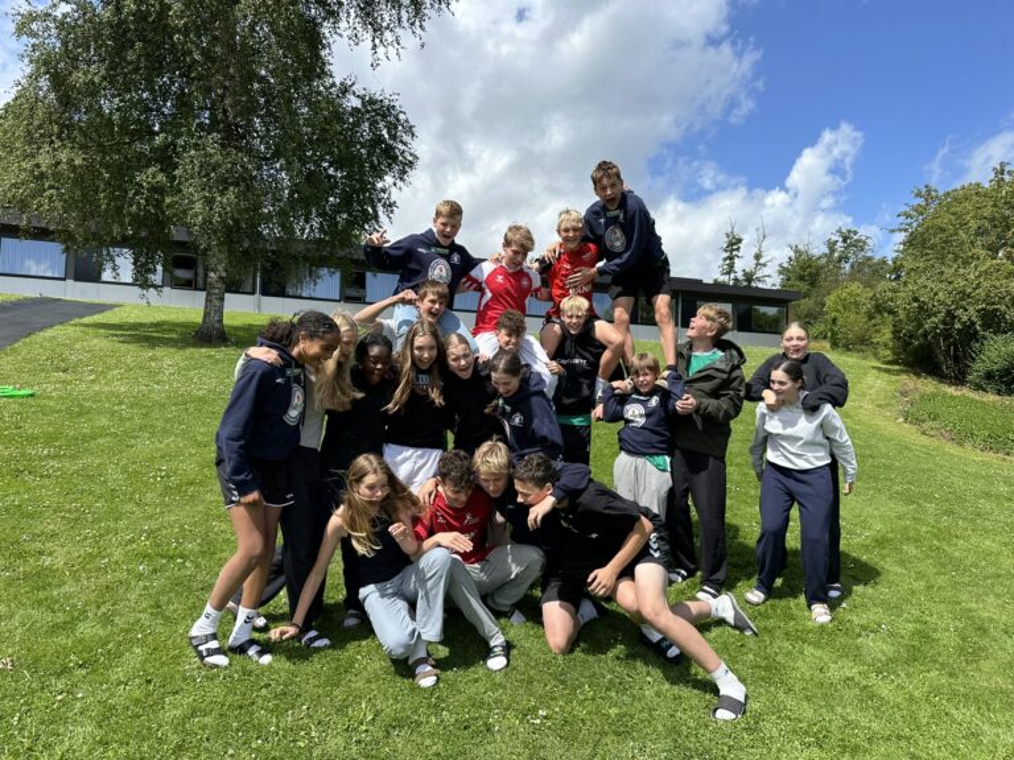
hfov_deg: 71.6
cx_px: 507
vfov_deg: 56.8
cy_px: 380
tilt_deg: +2.3
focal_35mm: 24
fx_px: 703
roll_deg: -1.0
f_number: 1.78
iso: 80
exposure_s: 1/3597
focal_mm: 6.86
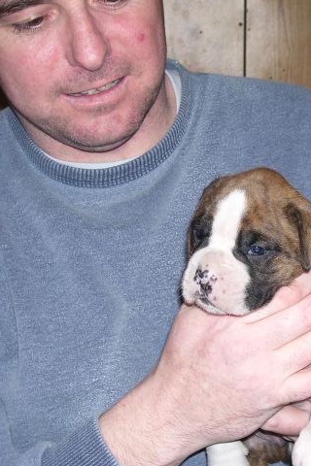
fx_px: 959
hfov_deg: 18.2
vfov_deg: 27.3
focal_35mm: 74
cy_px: 233
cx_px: 254
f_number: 3.4
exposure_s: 1/60
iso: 80
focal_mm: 8.6
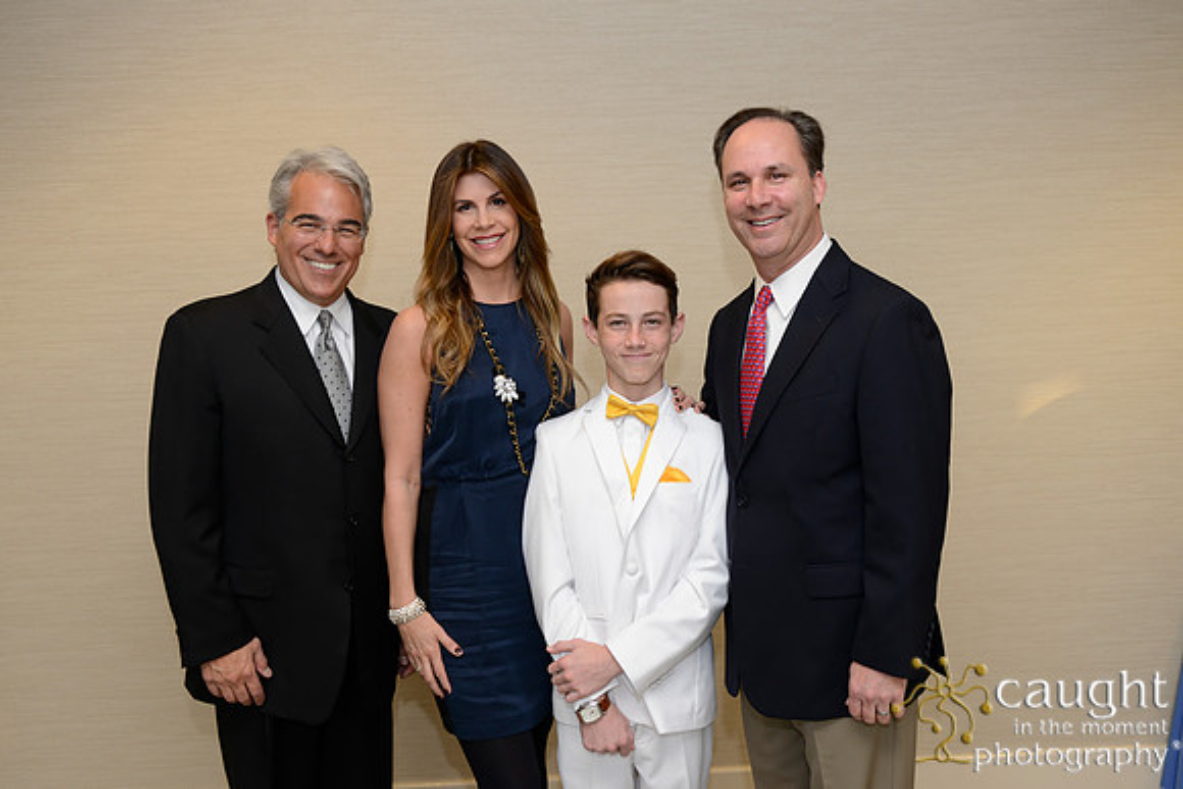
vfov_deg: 35.1
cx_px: 592
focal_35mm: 38
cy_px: 394
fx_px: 1249
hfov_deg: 50.7
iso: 640
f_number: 3.5
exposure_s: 1/100
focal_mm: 38
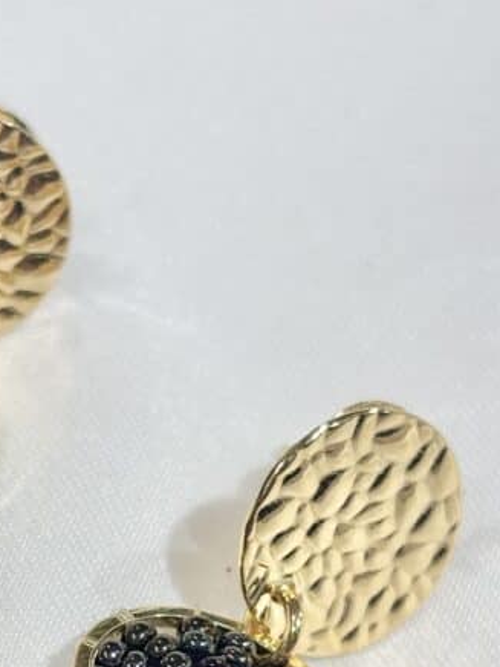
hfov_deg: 12.1
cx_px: 63
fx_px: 2350
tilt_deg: -49.3
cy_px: 658
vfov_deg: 15.9
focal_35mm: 122
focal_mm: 5.96
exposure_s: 1/253
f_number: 1.6
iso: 32
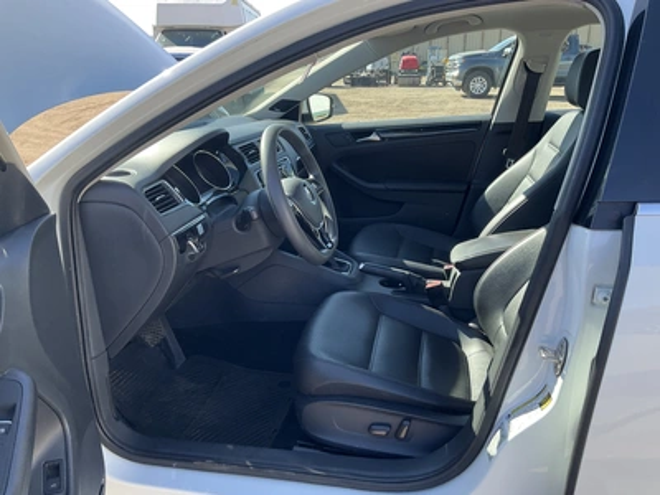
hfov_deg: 61.7
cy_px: 248
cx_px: 330
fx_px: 553
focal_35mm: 29
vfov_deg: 48.2
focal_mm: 3
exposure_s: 1/259
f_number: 1.8
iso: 25
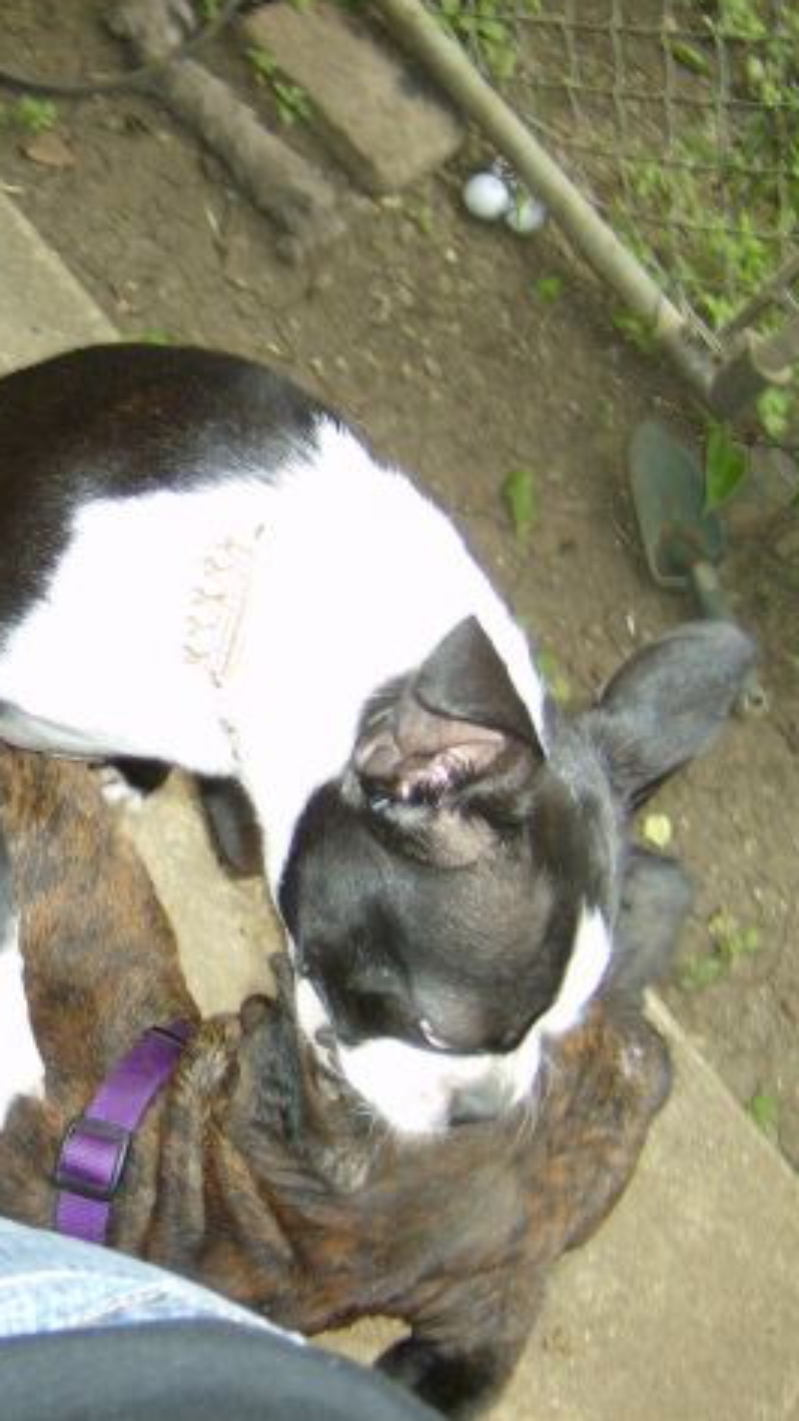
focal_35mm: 53
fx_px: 1997
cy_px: 707
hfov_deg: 21.9
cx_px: 36
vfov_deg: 39.2
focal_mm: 6
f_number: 2.8
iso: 200
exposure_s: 1/60
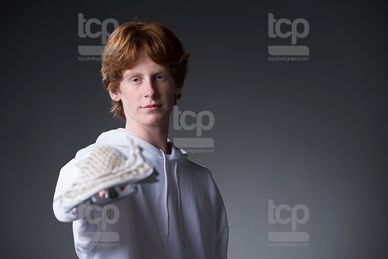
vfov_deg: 7.7
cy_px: 123
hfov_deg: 11.5
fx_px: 1929
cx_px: 184
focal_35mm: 179
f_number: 5.6
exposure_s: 1/250
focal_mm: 170
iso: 160
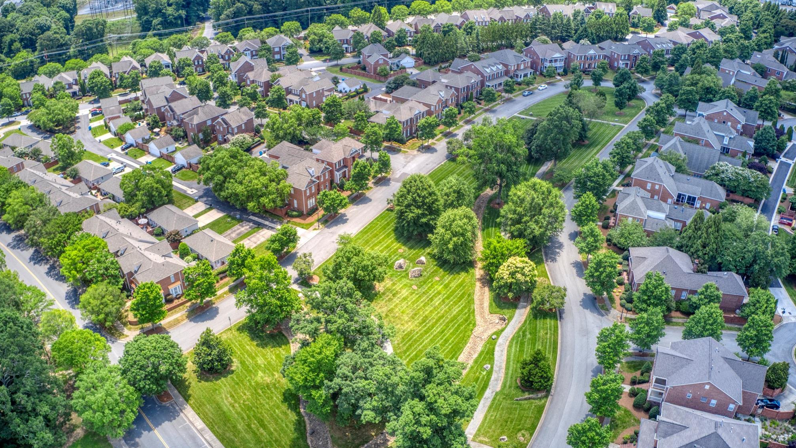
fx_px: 633
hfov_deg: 64.3
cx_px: 393
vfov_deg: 38.8
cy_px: 265
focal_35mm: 30
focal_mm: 10.26
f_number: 4.5
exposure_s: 1/200
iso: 100
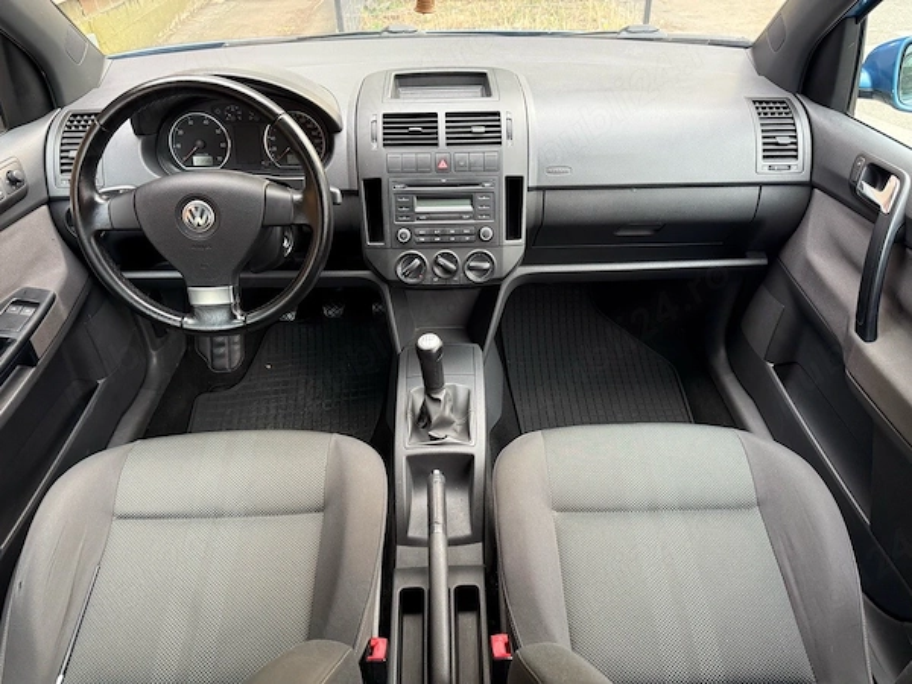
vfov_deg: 56.8
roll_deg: +3.4
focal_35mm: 24
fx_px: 632
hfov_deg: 71.6
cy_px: 342
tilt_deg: -36.8
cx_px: 456
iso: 250
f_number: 1.78
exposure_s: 1/60
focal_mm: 6.76
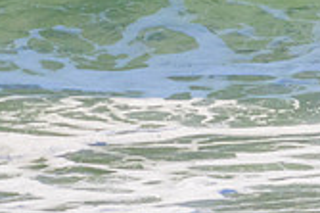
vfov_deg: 0.5
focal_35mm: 2780
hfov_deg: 0.7
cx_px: 272
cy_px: -82
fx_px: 24686
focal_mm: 800
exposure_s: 1/2000
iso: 1400
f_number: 11
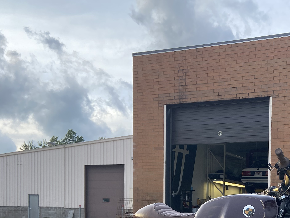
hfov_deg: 32.7
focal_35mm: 56
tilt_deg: -0.7
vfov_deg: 24.5
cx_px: 260
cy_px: 232
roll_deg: -0.6
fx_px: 469
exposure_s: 1/182
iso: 32
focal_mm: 4.25
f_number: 1.8
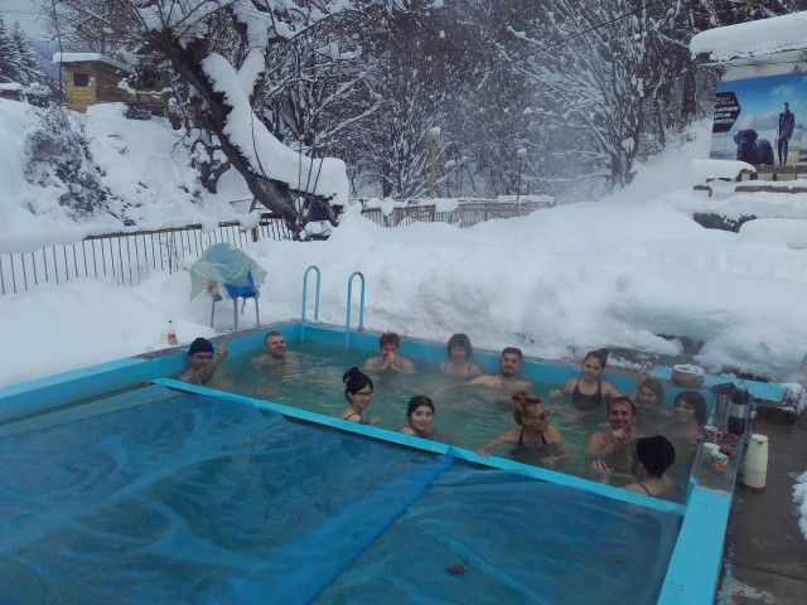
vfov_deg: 45.4
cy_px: 302
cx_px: 404
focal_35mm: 31
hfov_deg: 58.4
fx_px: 723
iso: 50
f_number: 2.2
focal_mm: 3.31
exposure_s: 1/122
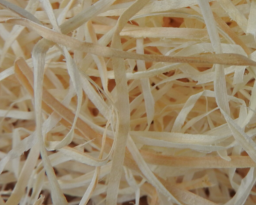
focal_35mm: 64
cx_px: 212
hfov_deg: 28.8
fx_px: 485
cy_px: 23
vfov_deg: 23.3
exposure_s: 1/200
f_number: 3.5
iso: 100
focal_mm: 5.4
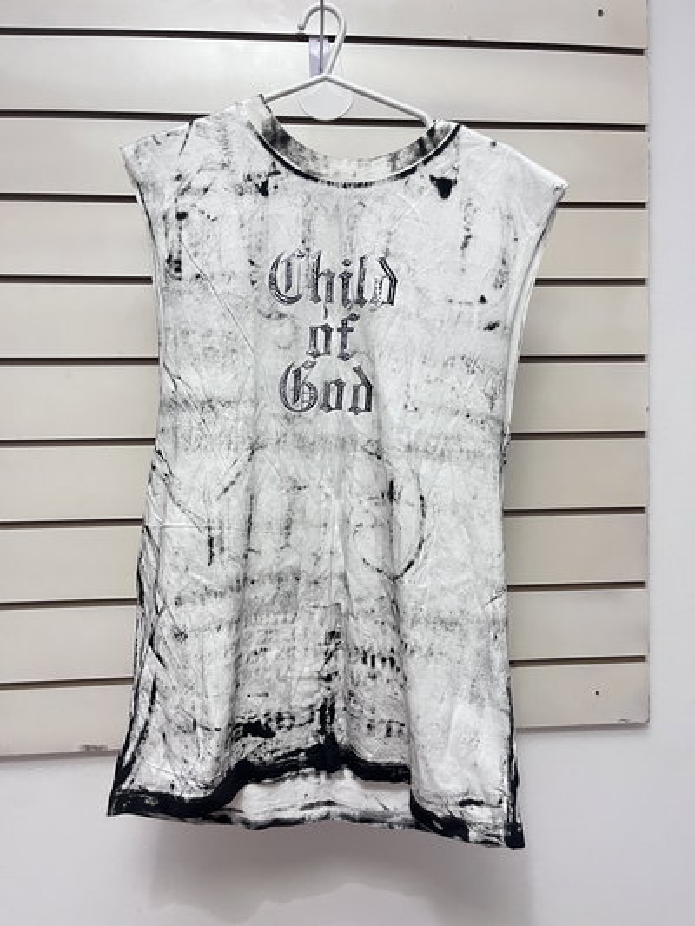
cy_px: 463
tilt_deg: -2.5
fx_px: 696
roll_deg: +1.6
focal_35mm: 26
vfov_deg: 67.3
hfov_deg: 53.1
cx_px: 348
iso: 400
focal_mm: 5.1
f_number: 1.6
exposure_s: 1/50
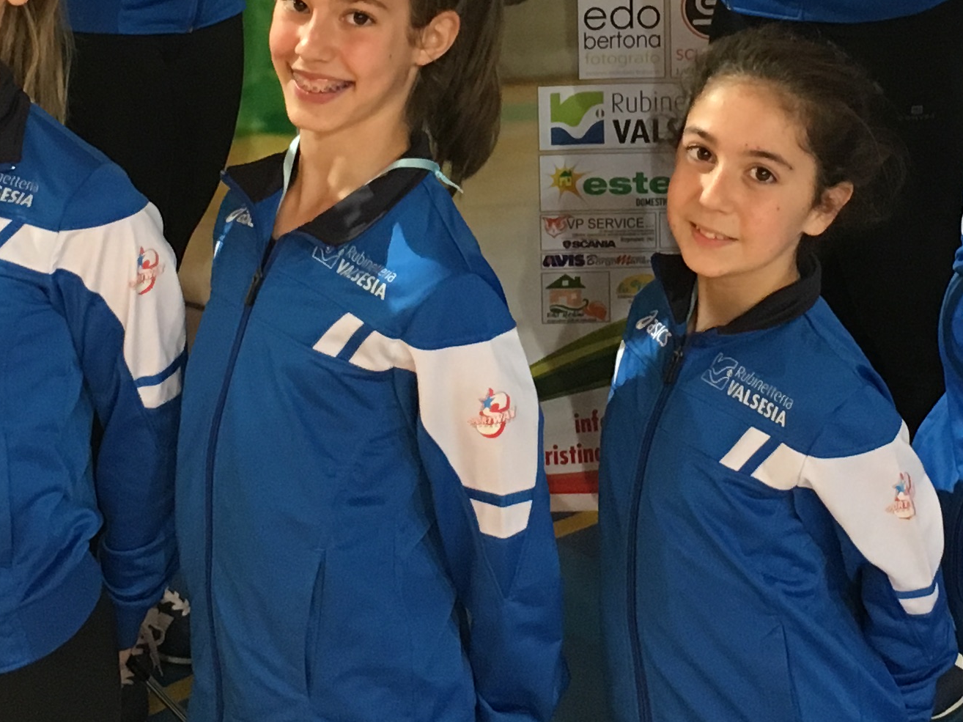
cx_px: 561
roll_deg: +1.5
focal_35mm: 89
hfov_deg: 22.0
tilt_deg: -11.5
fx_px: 2475
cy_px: 52
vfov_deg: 16.3
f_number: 2.2
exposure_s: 1/33
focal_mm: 4.15
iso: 160
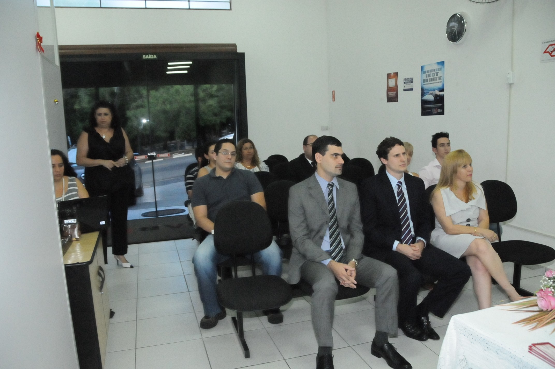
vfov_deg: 47.8
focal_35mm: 27
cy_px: 184
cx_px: 278
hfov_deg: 67.4
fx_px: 416
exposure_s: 1/250
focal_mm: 18
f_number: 4.5
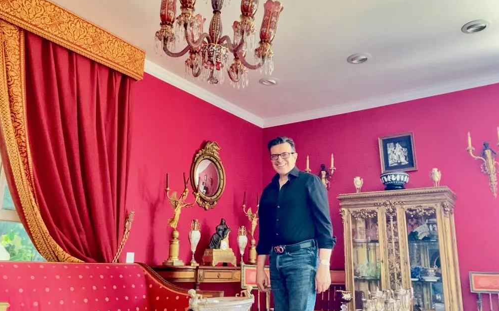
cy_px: 148
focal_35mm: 32
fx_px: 435
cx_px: 250
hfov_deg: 59.7
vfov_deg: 39.4
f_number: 1.9
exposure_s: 1/39
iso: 400
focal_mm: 2.69
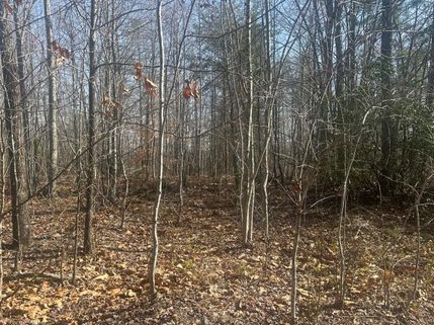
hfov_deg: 63.3
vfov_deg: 49.6
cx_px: 189
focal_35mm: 28
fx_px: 351
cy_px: 180
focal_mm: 6.86
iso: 80
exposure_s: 1/2203
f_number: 1.78
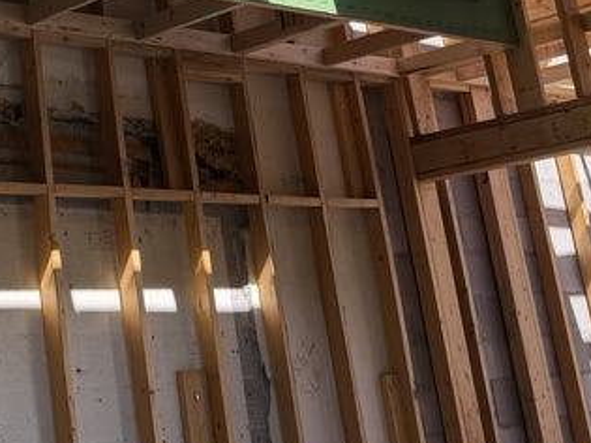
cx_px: -36
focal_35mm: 78
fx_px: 1331
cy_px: -69
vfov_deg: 18.1
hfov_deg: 23.7
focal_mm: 6.76
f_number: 1.78
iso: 80
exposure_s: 1/1075
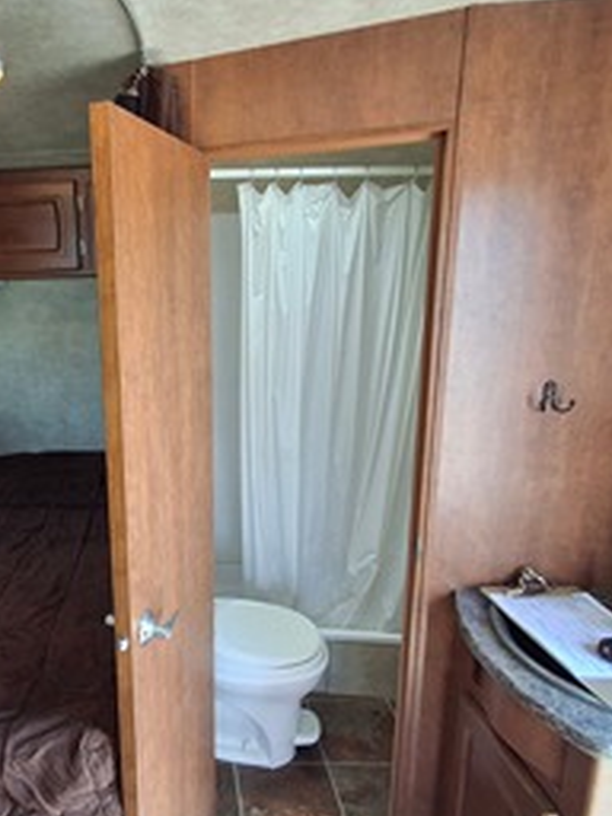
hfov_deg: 52.1
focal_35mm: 25
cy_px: 421
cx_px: 140
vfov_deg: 69.4
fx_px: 589
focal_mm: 1.64
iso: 40
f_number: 2.2
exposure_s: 1/40
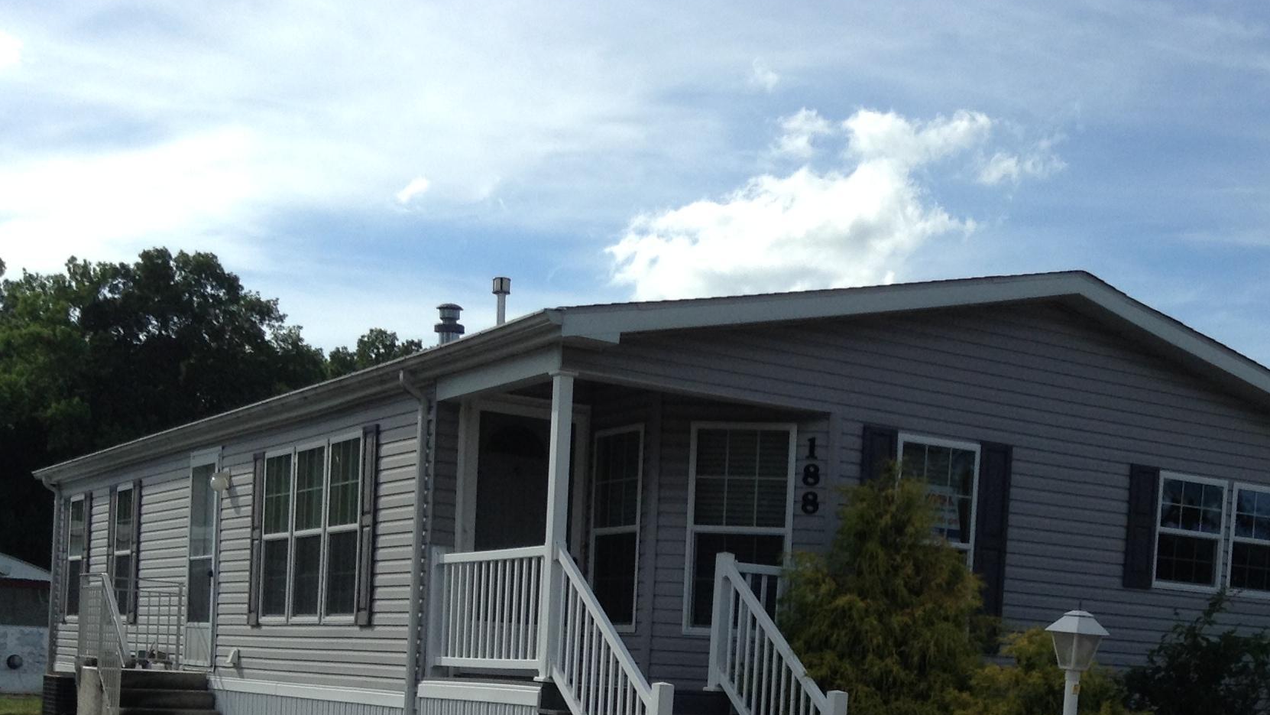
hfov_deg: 37.0
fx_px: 1886
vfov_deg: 20.8
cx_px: 794
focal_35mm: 56
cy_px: 705
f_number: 2.4
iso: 32
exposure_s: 1/1379
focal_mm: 3.3
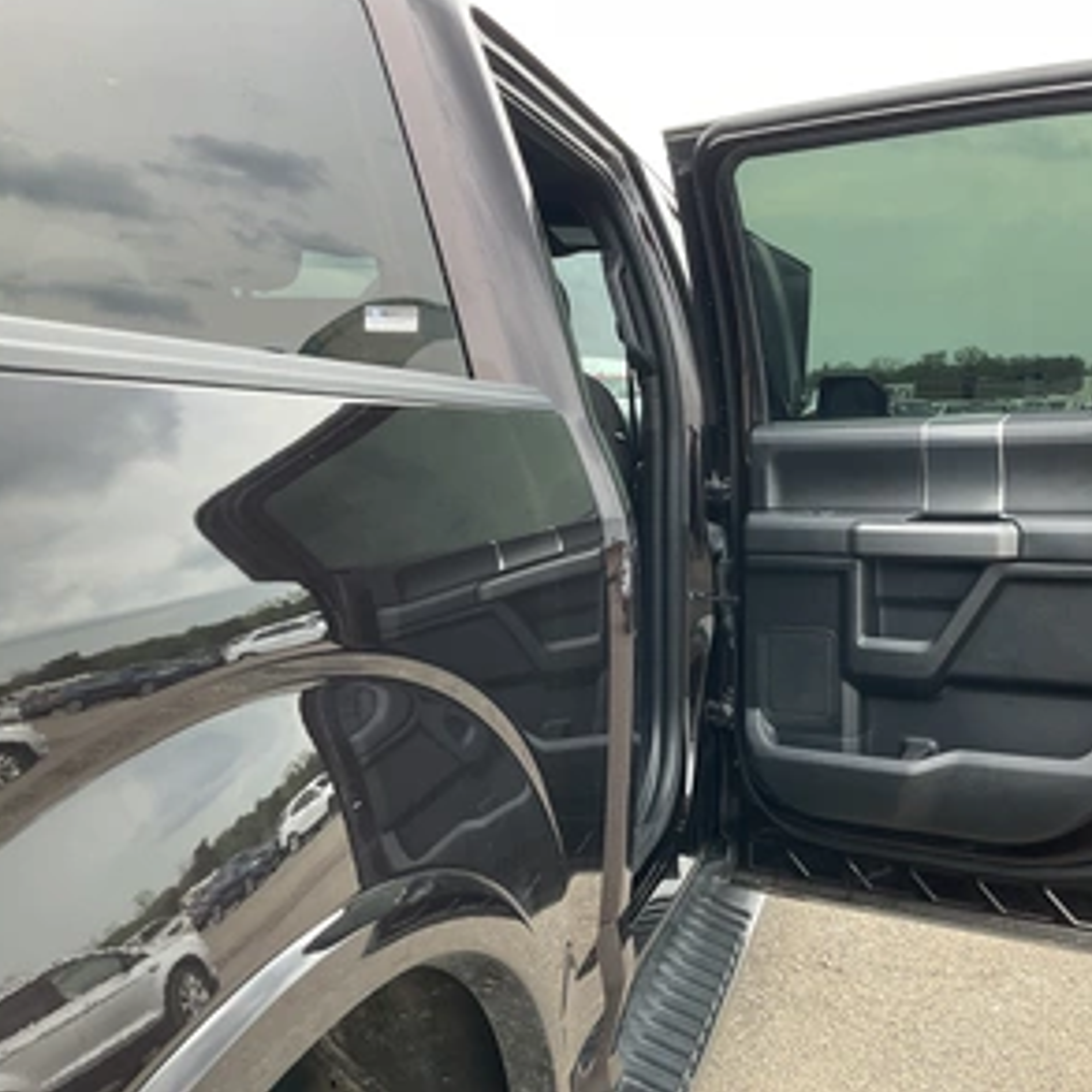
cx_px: 689
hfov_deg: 46.8
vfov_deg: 47.2
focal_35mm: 35
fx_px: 1249
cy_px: 537
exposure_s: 1/122
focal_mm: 3
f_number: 1.8
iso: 16
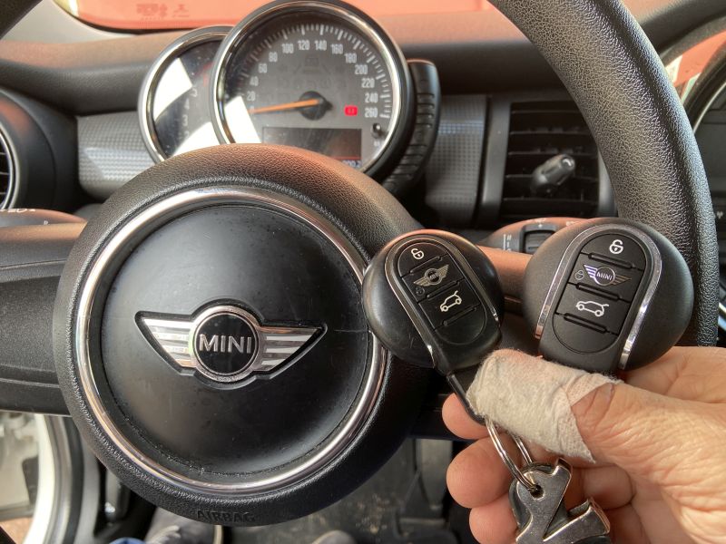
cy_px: 272
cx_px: 363
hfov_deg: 67.3
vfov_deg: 53.1
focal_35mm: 26
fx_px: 545
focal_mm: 4.25
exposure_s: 1/122
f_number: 1.8
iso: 80
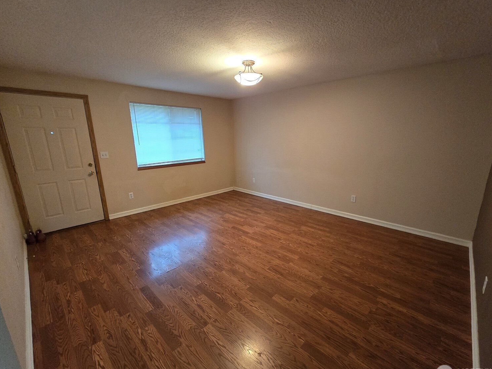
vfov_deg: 85.6
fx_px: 199
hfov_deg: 102.0
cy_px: 188
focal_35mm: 14
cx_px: 257
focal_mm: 2.2
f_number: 2.2
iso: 800
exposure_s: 1/60
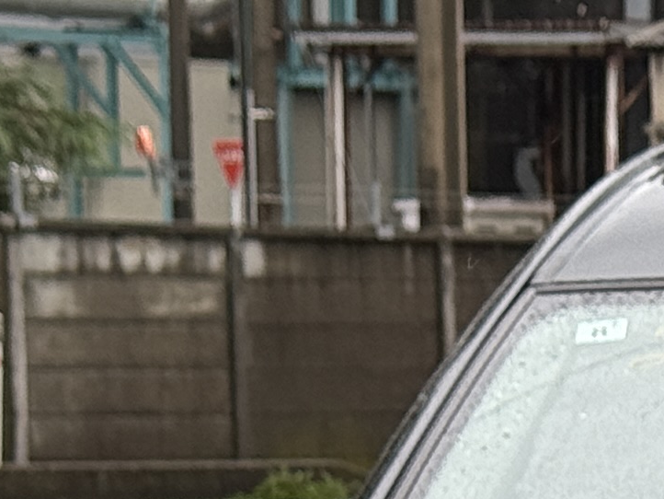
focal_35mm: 268
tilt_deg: -11.2
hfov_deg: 7.2
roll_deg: -1.0
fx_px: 5142
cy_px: 1318
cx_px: 1196
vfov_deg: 5.3
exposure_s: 1/293
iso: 64
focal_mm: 6.76
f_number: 1.78
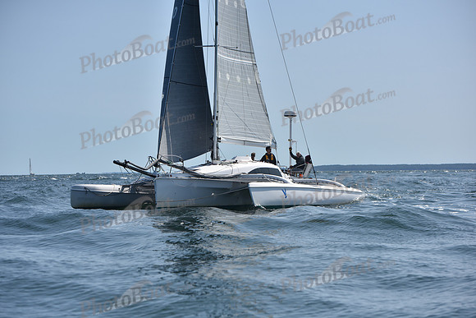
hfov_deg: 20.4
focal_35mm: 100
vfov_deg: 13.7
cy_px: 159
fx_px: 1322
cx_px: 238
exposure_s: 1/5000
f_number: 4.5
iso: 250
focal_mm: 100
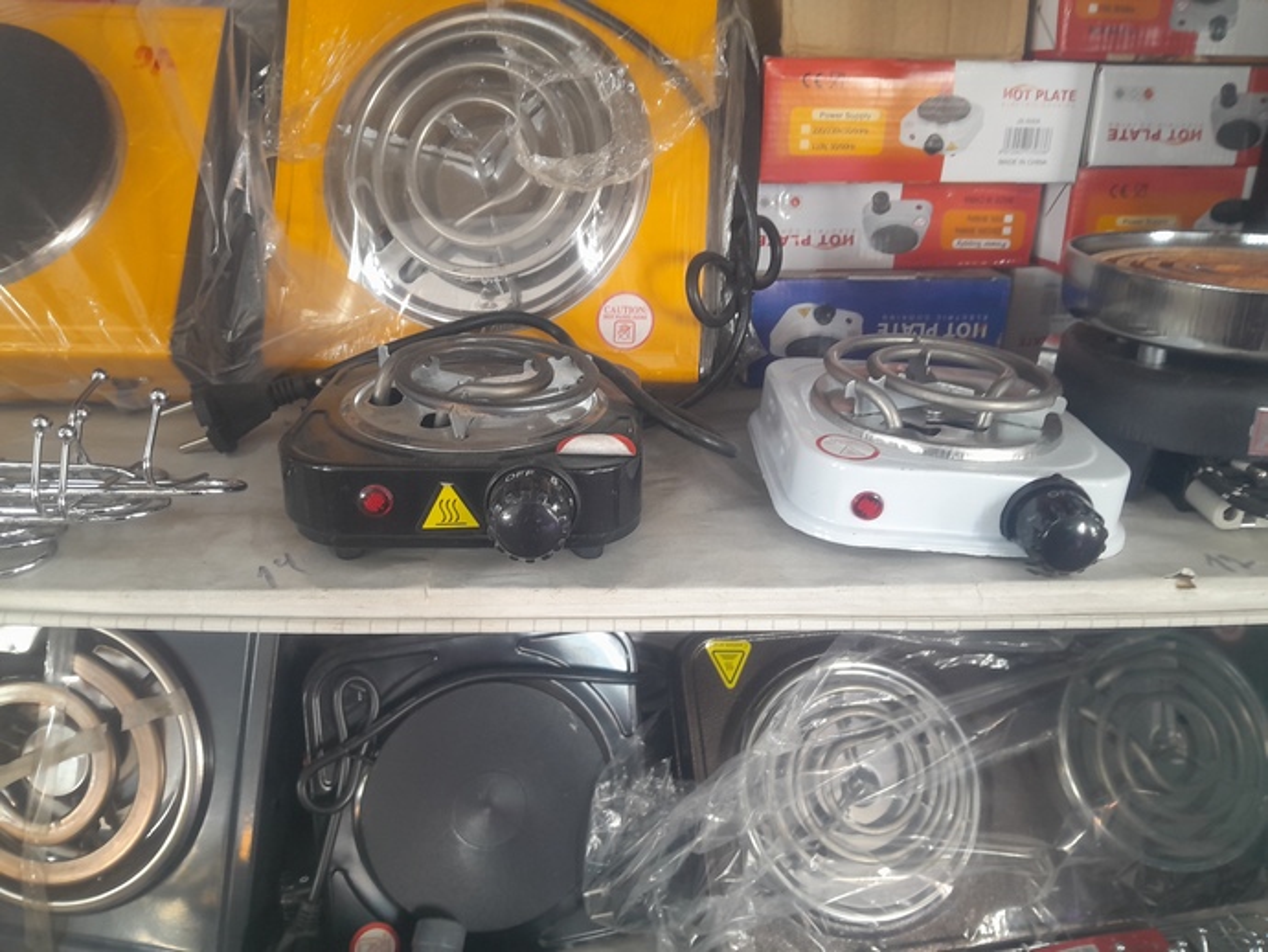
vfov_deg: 53.1
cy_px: 476
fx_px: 953
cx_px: 634
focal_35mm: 26
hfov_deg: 67.3
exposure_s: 1/50
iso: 160
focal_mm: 3.98
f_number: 1.8
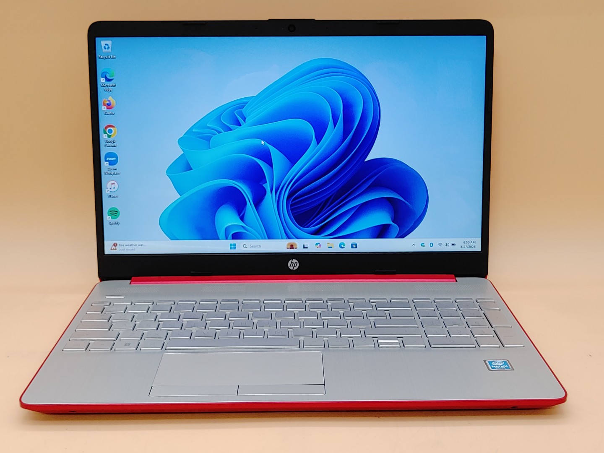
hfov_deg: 41.2
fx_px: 803
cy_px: 226
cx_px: 302
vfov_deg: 31.5
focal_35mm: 46
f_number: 1.8
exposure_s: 1/64
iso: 50
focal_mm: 4.36
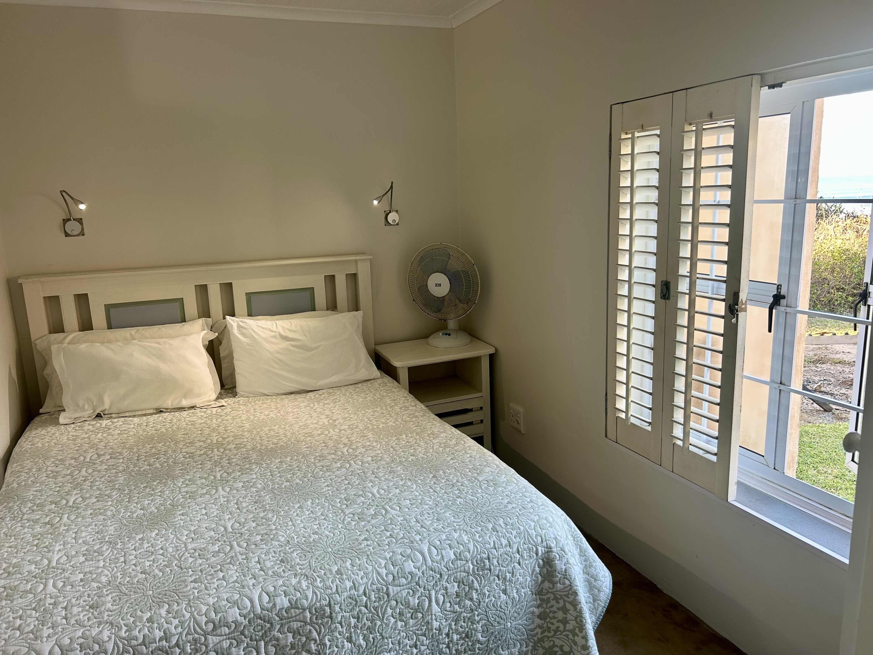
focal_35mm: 26
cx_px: 436
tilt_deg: -11.5
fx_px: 656
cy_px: 328
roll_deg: +2.6
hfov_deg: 67.3
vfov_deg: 53.1
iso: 64
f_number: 1.5
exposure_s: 1/100
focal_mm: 5.7
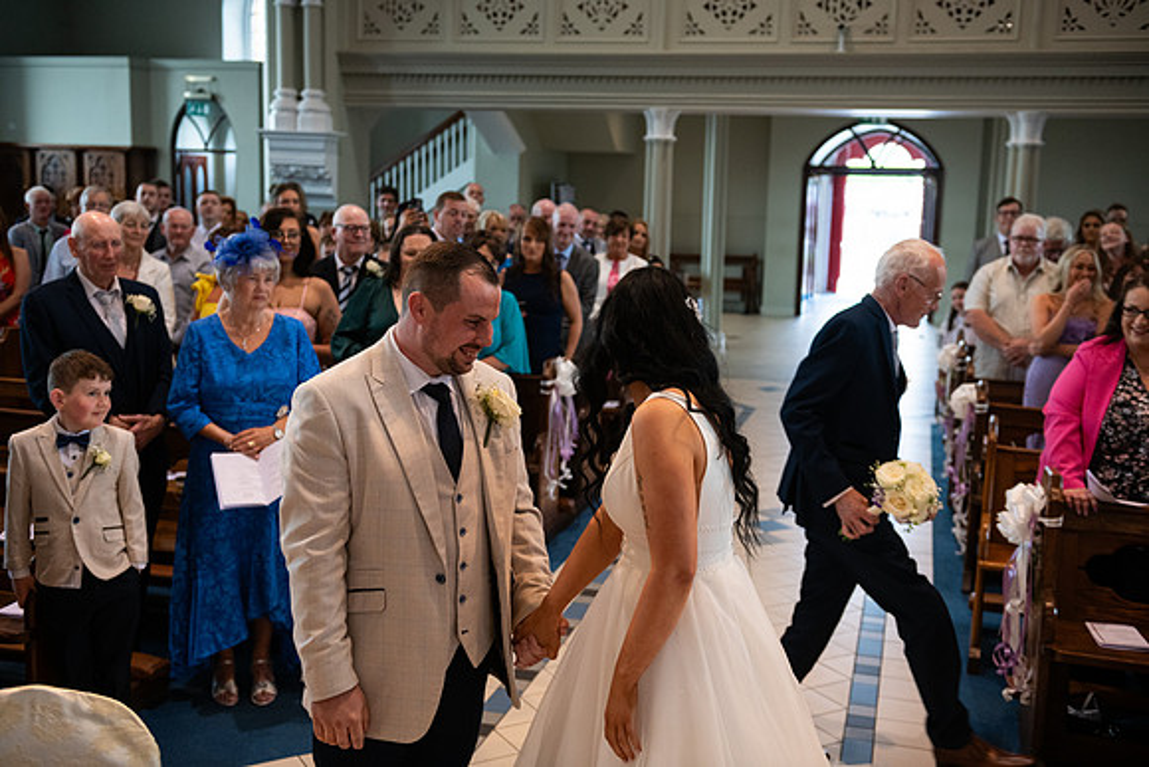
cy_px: 384
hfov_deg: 50.7
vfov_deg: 35.1
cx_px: 574
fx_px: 1213
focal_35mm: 38
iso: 800
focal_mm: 38
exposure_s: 1/160
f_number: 3.5
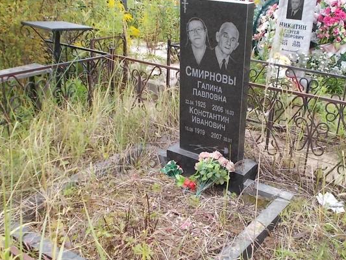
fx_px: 390
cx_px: 203
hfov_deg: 47.7
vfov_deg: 36.8
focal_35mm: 39
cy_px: 120
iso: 80
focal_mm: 4.6
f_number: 3.2
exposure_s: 1/200
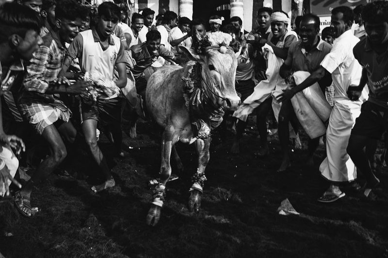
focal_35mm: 36
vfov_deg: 36.8
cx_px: 194
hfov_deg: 53.2
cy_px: 129
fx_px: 387
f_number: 5.6
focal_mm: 24
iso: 400
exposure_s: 1/400
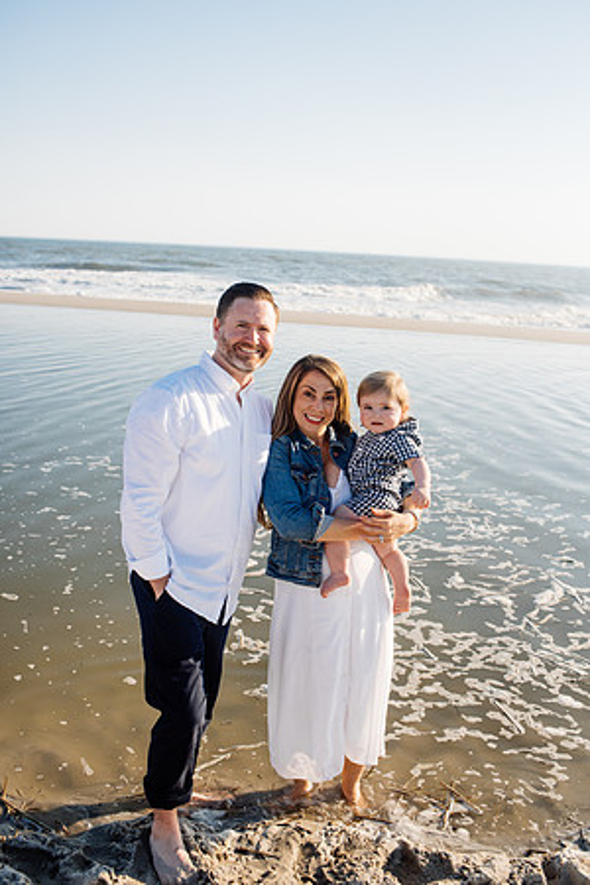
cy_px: 442
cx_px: 295
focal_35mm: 35
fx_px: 860
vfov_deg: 54.4
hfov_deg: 37.9
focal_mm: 35
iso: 160
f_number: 4
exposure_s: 1/2000
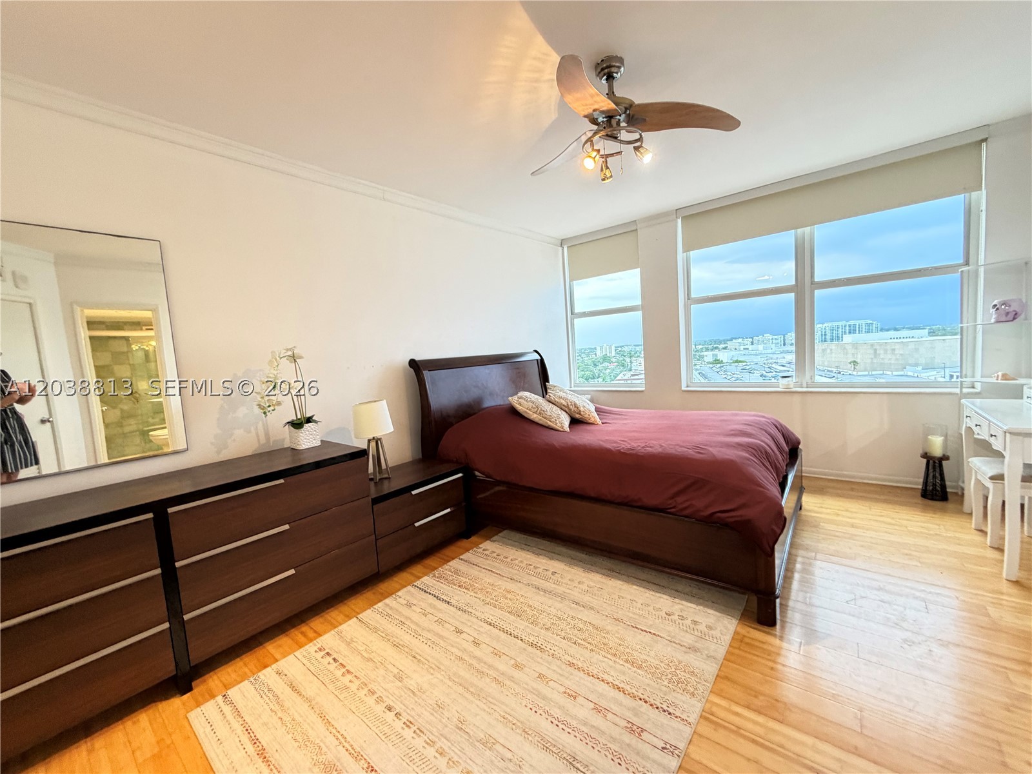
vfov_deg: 85.7
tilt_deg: -3.5
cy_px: 387
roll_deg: +4.1
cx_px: 516
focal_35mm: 14
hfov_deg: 102.1
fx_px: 417
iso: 320
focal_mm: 2.22
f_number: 2.2
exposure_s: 1/60
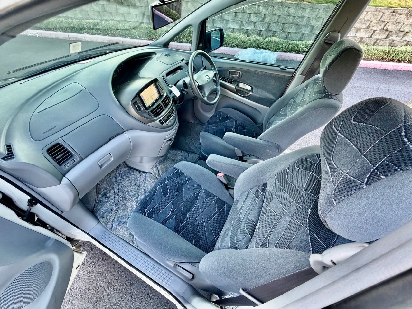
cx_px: 206
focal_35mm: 14
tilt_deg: -46.7
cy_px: 154
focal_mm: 2.22
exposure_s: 1/121
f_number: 2.2
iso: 320
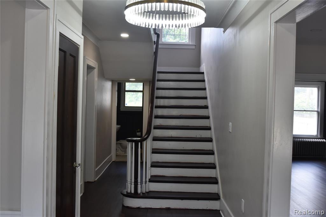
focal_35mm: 39
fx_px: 353
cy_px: 108
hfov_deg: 49.6
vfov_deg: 34.2
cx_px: 163
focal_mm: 26
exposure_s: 1/160
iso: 800
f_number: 6.3
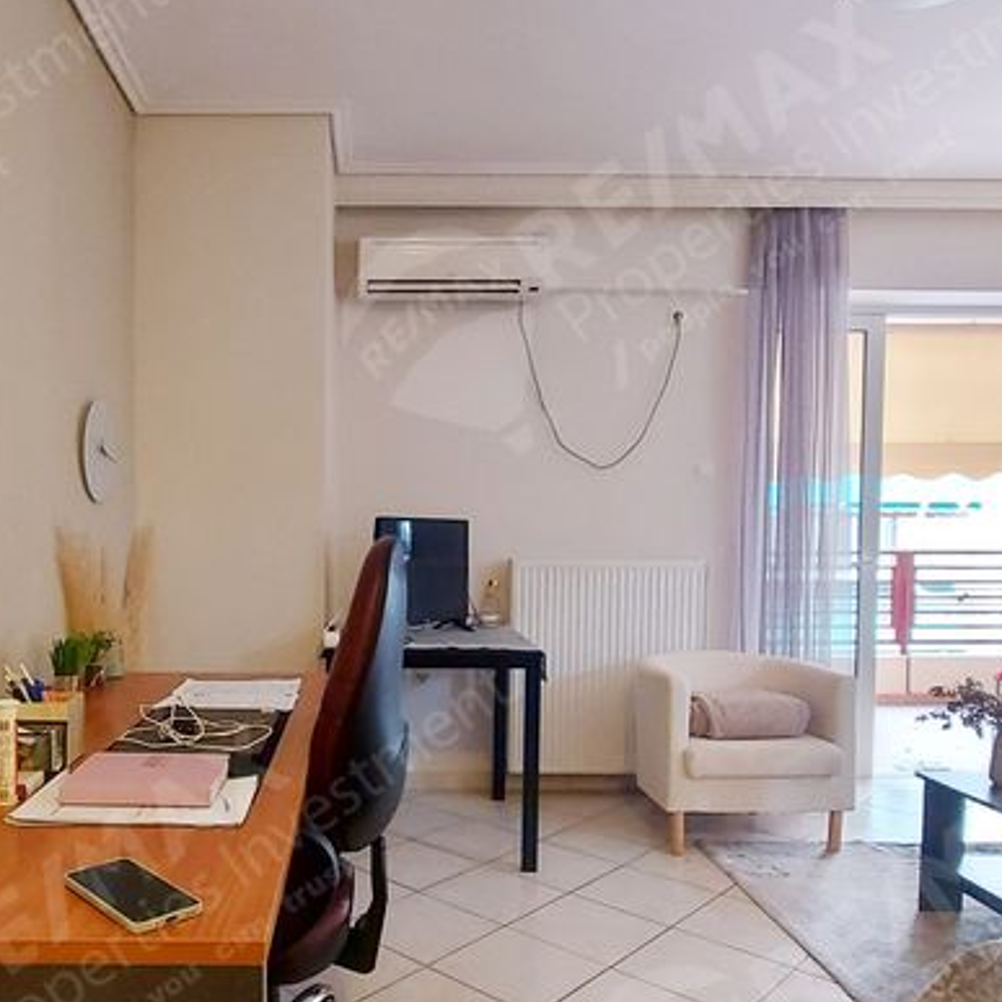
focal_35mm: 19
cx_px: 375
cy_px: 567
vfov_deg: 77.3
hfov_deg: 76.3
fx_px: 622
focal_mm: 1.74
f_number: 2.2
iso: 400
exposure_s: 1/33
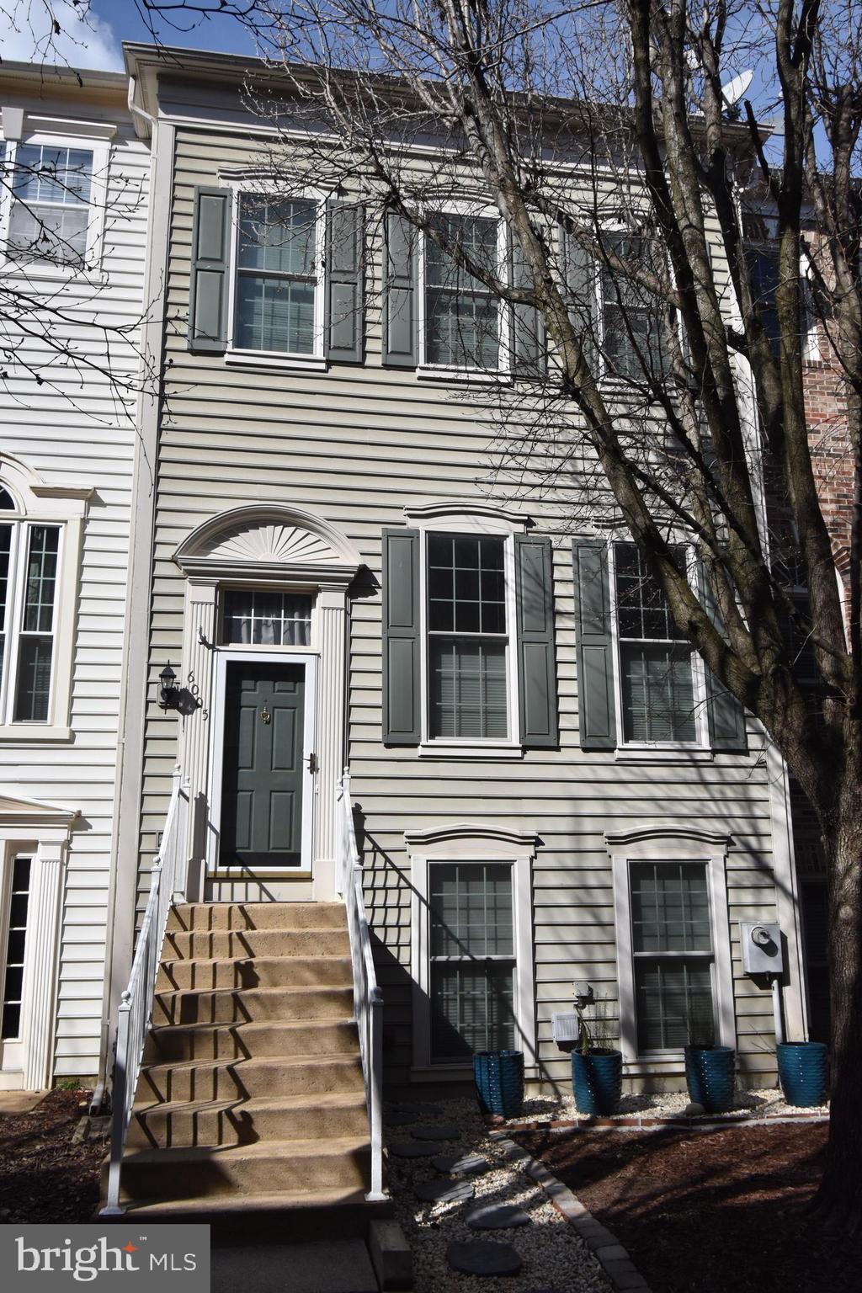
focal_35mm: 30
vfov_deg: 61.9
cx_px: 431
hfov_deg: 43.6
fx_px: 1077
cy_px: 646
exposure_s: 1/3200
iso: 800
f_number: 7.1
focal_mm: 20
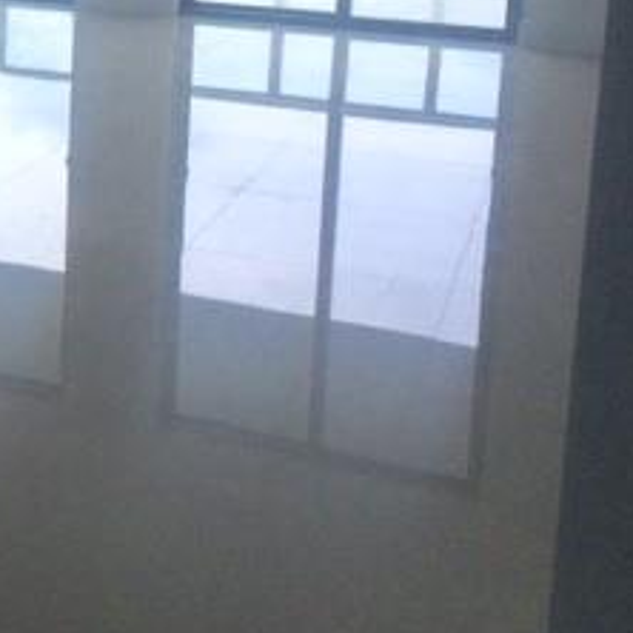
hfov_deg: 21.7
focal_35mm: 74
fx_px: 1531
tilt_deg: -10.1
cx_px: -125
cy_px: 23
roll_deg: -0.2
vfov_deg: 22.6
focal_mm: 4.15
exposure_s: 1/631
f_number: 2.2
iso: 32
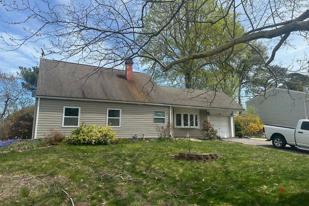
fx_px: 215
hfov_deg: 71.5
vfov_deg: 51.2
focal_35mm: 25
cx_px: 155
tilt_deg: +9.4
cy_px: 96
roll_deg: -0.1
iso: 80
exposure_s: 1/3472
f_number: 1.78
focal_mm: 6.86
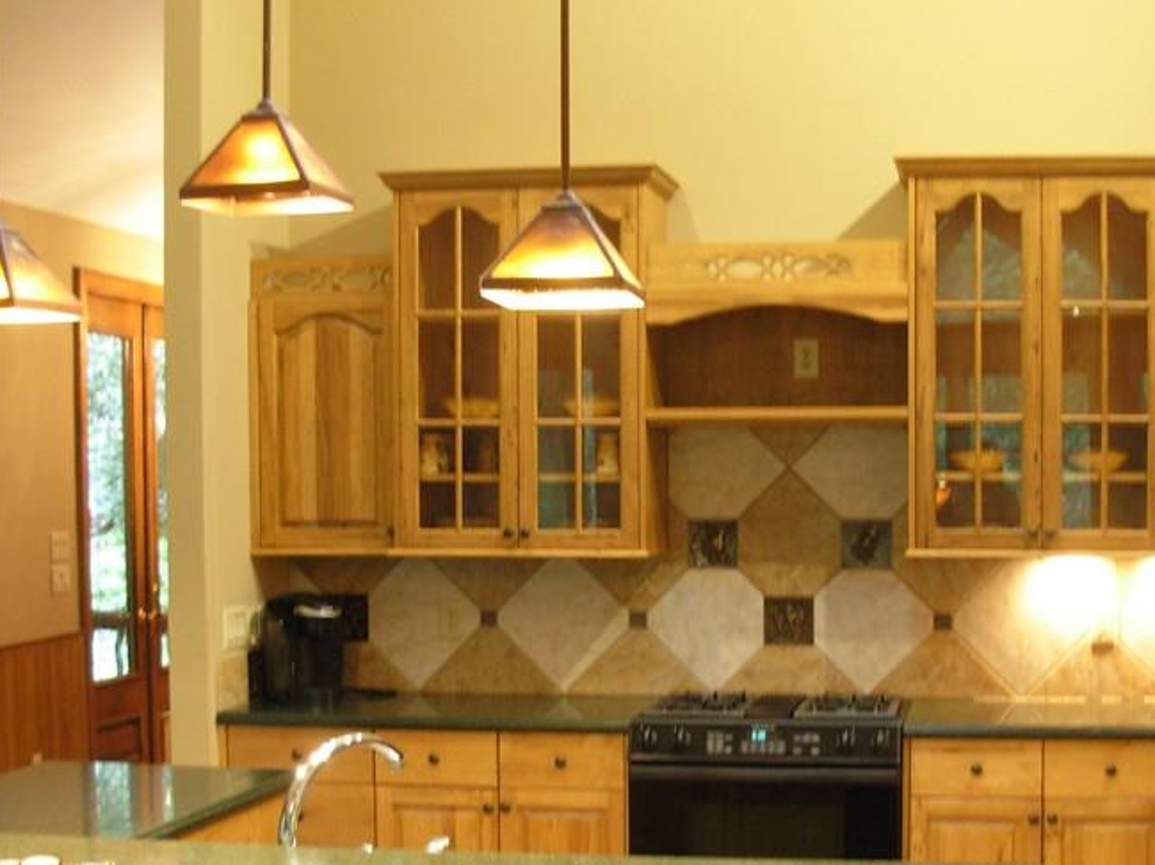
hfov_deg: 32.1
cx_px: 674
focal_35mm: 60
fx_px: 2001
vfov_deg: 24.3
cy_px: 562
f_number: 2.9
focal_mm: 6.3
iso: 200
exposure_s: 1/2.6
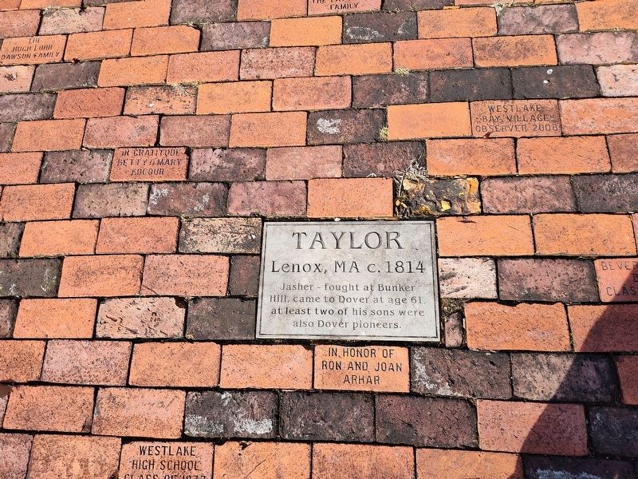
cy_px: 240
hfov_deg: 73.9
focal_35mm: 23
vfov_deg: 58.9
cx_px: 319
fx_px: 424
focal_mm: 5.56
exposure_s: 1/387
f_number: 1.8
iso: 100
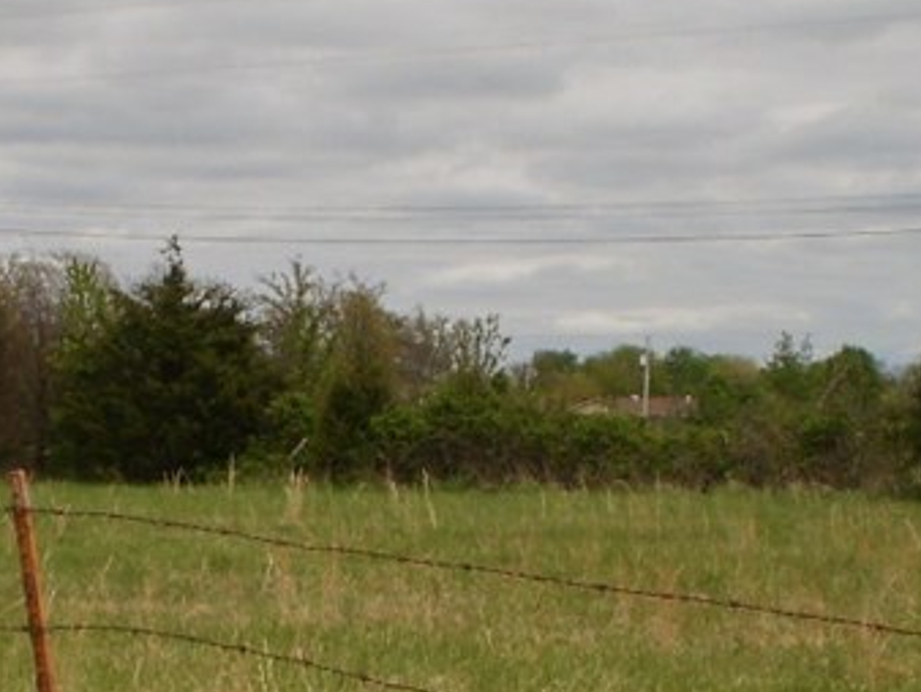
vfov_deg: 13.5
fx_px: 2902
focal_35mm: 109
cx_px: 237
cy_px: 569
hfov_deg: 17.9
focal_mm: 6.3
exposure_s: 1/1600
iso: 64
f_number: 4.6
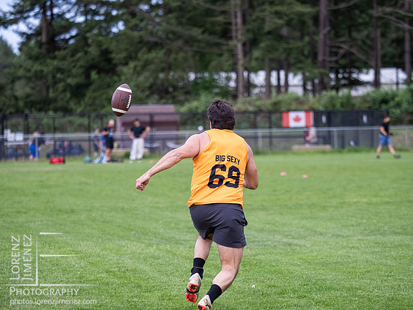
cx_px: 206
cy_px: 155
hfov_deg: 9.9
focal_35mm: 200
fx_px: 2386
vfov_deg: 7.4
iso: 1600
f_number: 2.8
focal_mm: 100
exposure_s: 1/1250
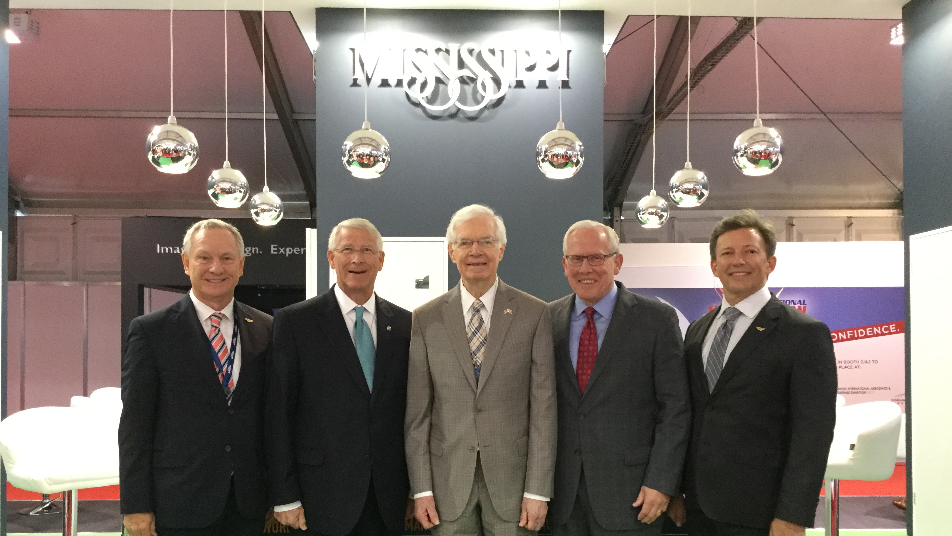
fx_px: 858
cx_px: 479
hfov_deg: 58.0
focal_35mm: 34
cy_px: 325
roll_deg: +1.7
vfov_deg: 34.5
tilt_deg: -0.9
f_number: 2.4
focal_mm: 3.3
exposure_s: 1/33
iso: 250
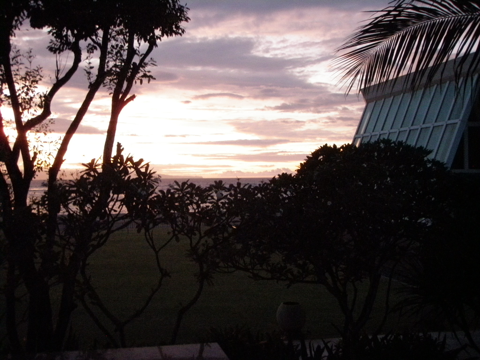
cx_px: 240
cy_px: 180
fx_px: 707
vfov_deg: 28.6
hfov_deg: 37.5
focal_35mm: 51
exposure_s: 1/15
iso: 800
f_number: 4
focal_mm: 9.13
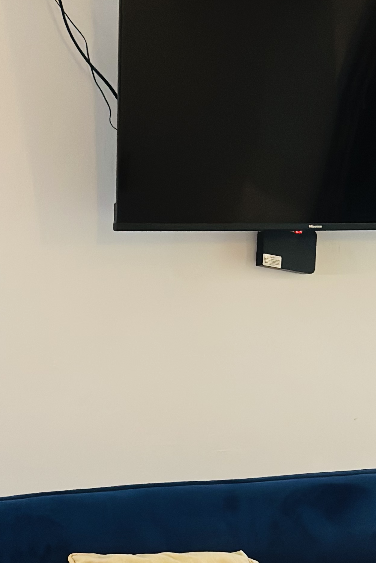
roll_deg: -0.5
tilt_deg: -6.3
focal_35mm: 107
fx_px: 1676
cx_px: 440
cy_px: 528
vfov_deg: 18.7
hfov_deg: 12.5
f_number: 1.78
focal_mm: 6.86
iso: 400
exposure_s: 1/41
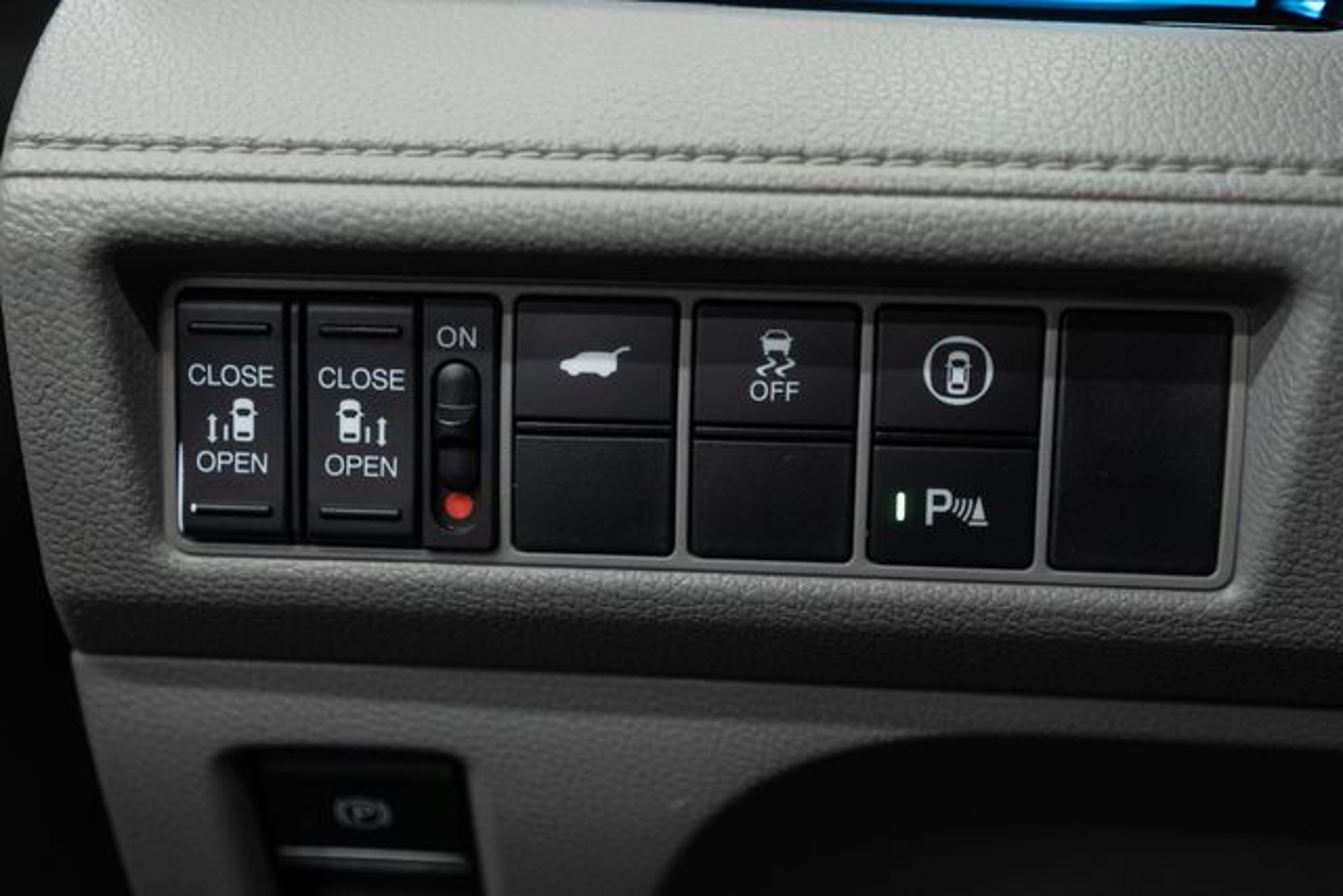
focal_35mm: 42
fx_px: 1567
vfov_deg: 31.9
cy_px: 448
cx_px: 672
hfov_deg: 46.4
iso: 500
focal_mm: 28
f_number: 3.2
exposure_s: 1/40
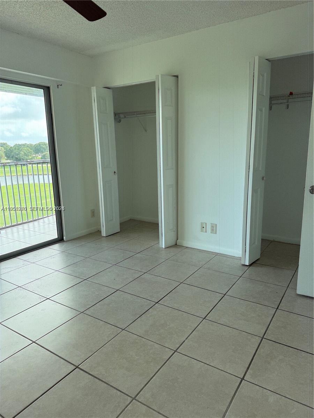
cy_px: 209
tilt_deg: -11.4
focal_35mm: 24
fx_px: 290
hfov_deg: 56.8
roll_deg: +1.4
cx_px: 157
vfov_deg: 71.6
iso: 80
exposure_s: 1/129
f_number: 1.78
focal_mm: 6.76
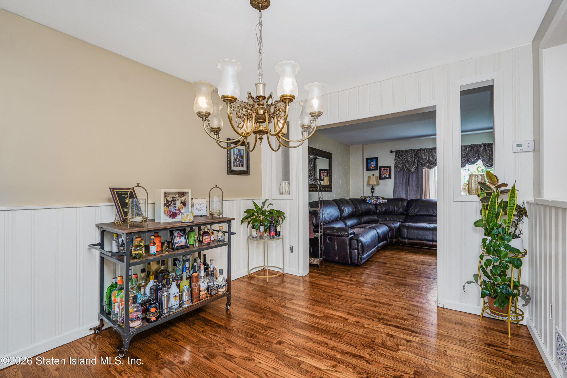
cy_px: 189
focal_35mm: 16
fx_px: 252
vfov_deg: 73.8
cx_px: 284
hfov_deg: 96.7
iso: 64
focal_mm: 16
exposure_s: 1/40
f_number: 4.5
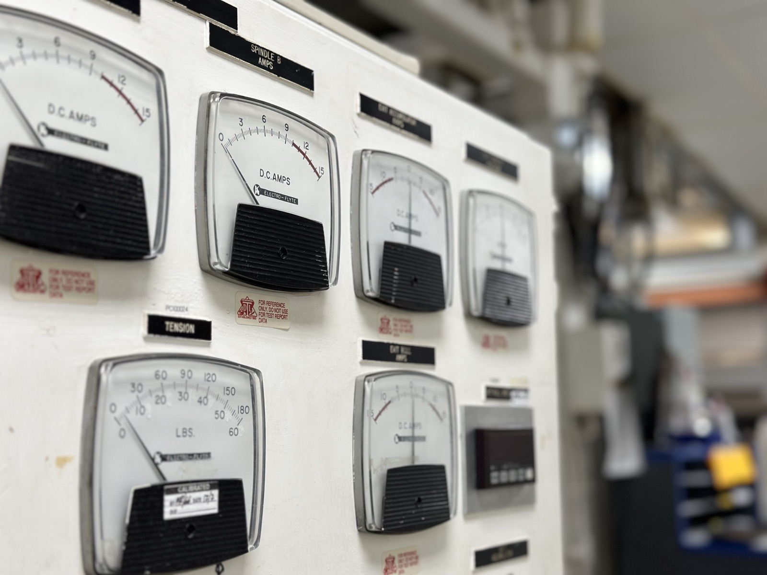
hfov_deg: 39.7
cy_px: 288
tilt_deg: +6.5
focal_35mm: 48
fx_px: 1064
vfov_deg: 30.3
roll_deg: +0.8
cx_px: 384
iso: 100
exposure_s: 1/60
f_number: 1.78
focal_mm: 6.86
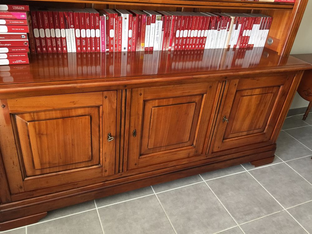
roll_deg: -7.0
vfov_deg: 48.2
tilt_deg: -30.6
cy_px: 117
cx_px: 156
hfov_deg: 61.7
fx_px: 261
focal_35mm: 29
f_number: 2.2
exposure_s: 1/33
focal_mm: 4.15
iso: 80
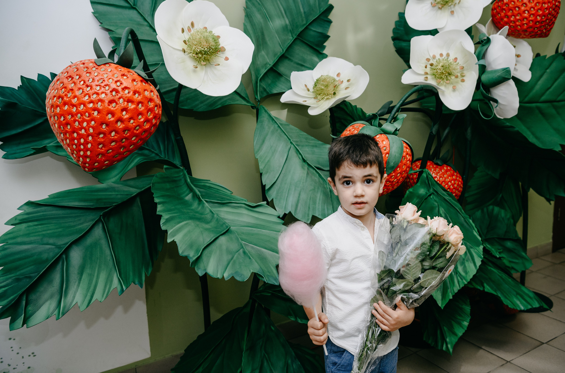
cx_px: 298
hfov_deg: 60.9
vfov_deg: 42.4
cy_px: 174
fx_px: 480
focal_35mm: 31
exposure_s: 1/160
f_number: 4
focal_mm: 29
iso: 320
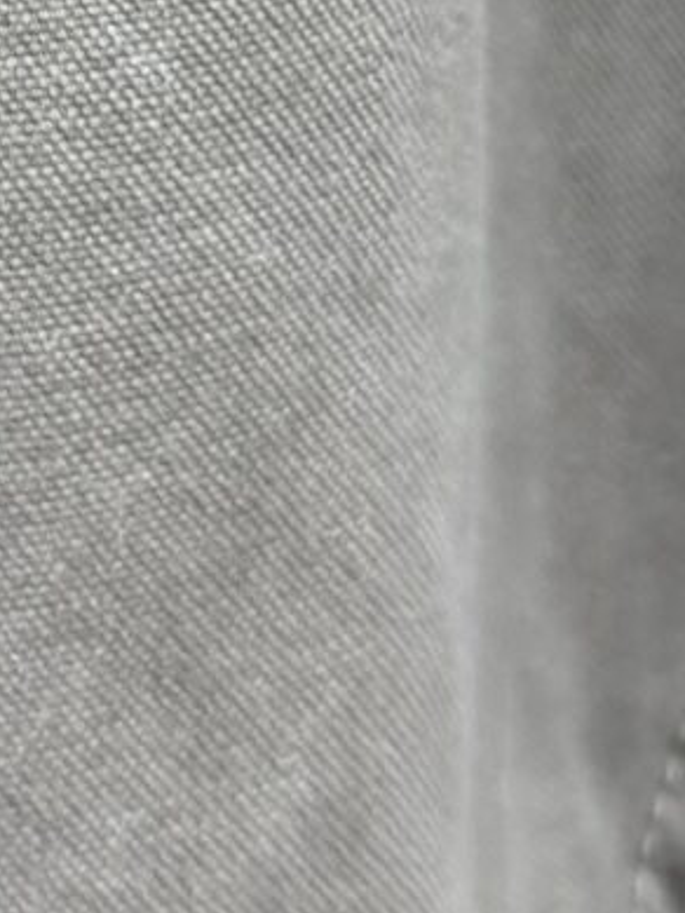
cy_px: -850
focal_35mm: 158
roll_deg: +1.0
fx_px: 4167
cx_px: -84
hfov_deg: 9.3
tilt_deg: -15.9
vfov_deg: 11.4
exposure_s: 1/84
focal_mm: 6.76
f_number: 1.78
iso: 125
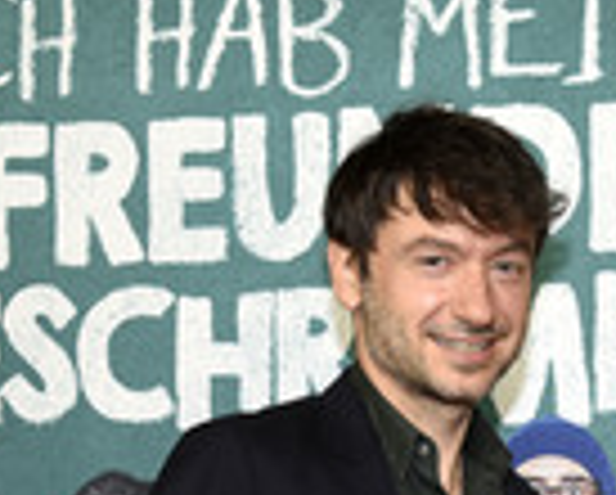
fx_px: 1972
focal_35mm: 108
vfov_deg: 13.7
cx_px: 587
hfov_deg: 17.4
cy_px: 662
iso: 800
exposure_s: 1/125
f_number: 6.3
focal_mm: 35
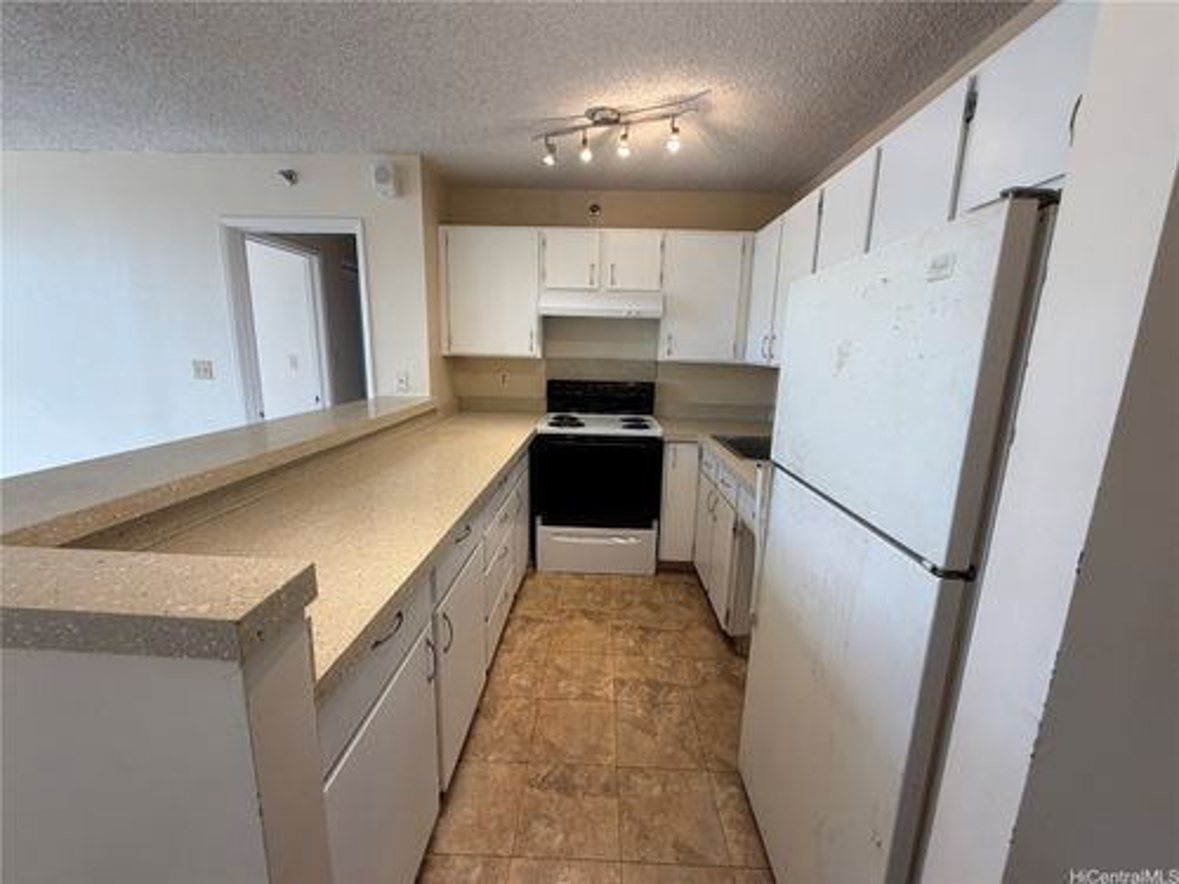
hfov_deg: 102.1
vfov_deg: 85.7
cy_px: 442
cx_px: 590
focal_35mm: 14
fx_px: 477
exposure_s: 1/120
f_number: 2.2
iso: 125
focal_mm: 2.22
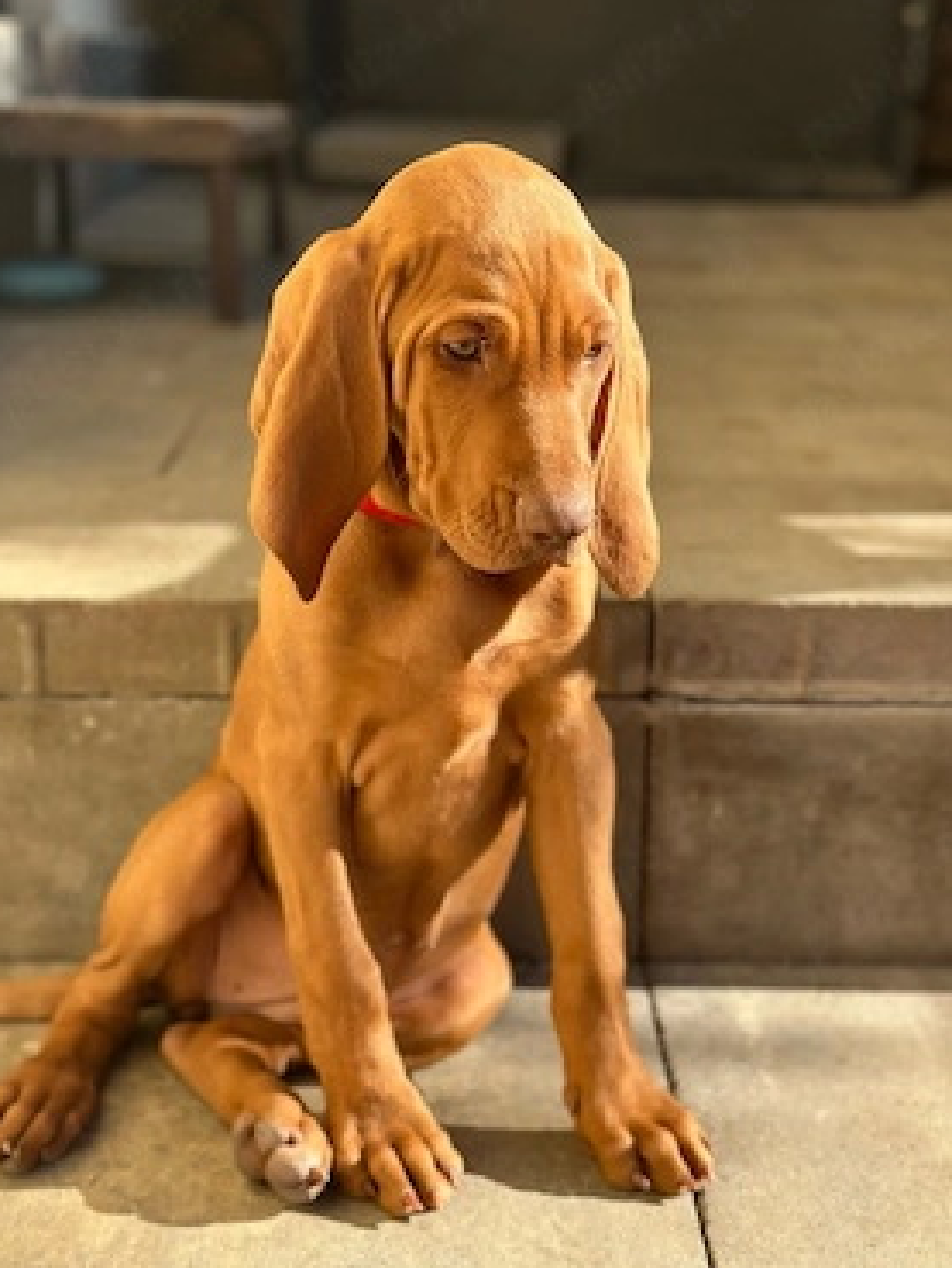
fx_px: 1906
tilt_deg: -15.9
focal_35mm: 52
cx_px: 443
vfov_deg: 36.8
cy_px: 646
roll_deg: -1.0
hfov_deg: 28.0
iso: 80
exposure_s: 1/2028
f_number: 1.78
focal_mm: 6.86
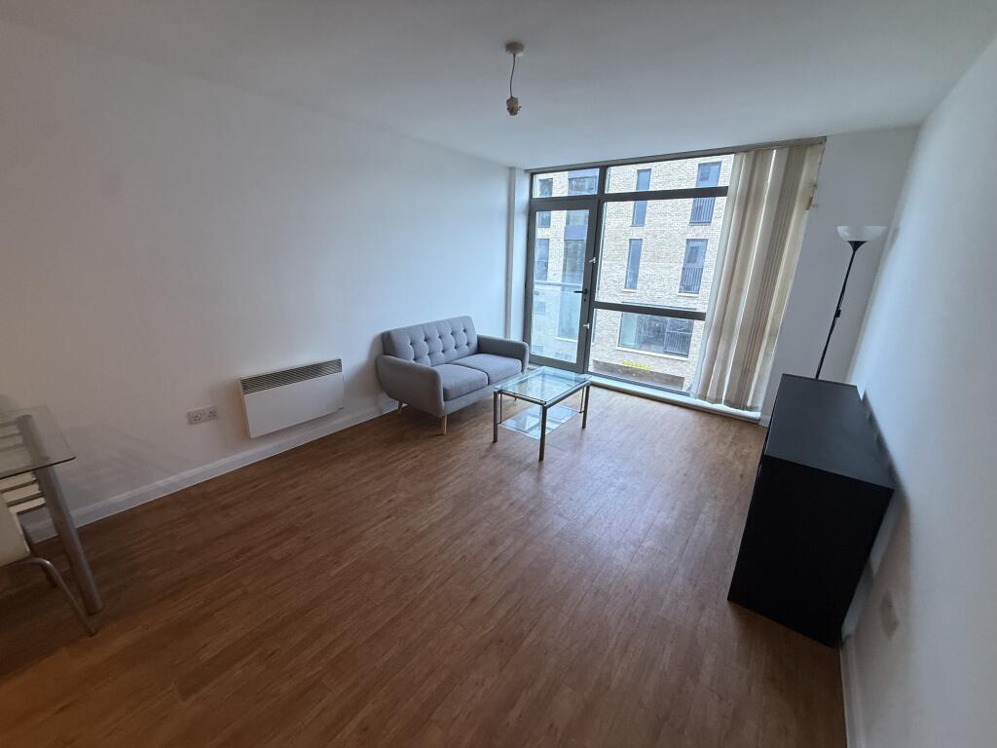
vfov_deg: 85.7
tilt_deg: -16.0
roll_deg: +1.5
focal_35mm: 14
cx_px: 498
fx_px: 403
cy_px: 374
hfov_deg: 102.1
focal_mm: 2.22
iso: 125
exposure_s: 1/100
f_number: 2.2
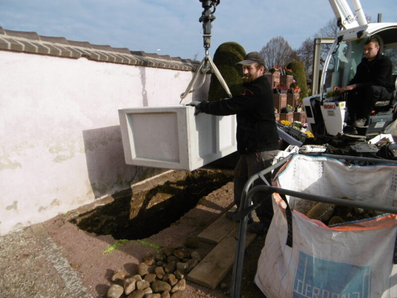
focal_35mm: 24
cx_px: 198
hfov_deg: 71.6
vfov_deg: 56.8
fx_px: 275
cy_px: 149
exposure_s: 1/250
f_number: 7.8
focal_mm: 4.3
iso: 100
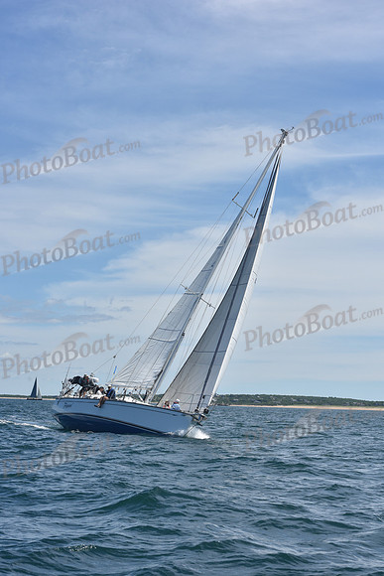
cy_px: 288
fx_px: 1119
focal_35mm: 70
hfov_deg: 19.5
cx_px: 192
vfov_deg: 28.8
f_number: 10
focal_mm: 70
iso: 250
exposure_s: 1/800
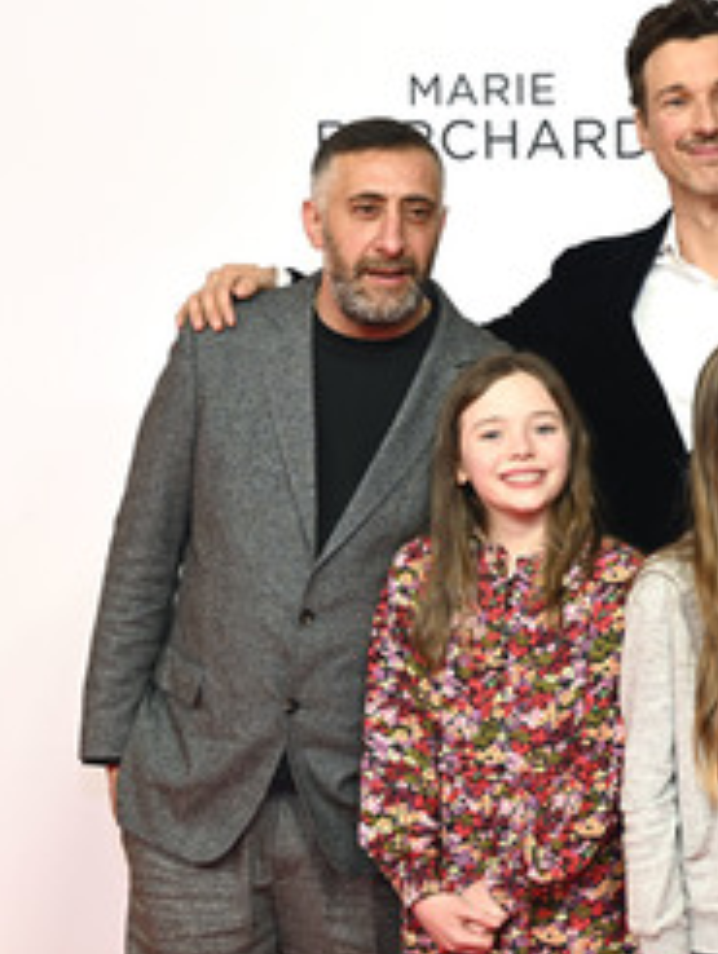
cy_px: 504
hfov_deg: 15.4
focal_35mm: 95
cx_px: 669
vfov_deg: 20.6
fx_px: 2623
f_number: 5
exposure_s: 1/125
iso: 640
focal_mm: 54
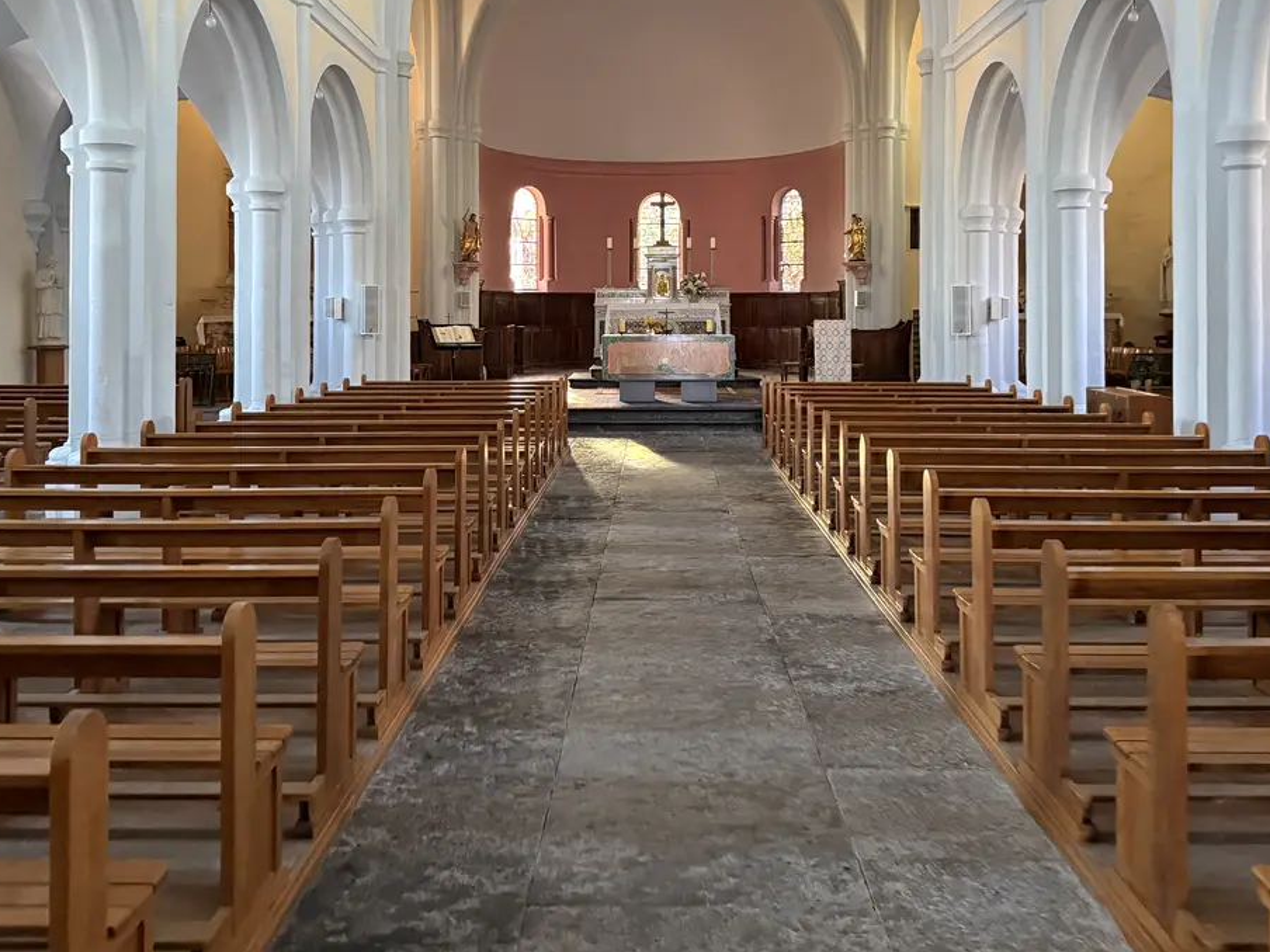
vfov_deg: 41.0
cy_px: 279
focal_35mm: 34
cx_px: 653
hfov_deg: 53.9
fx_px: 1247
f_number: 1.78
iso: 800
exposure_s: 1/60
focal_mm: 6.76
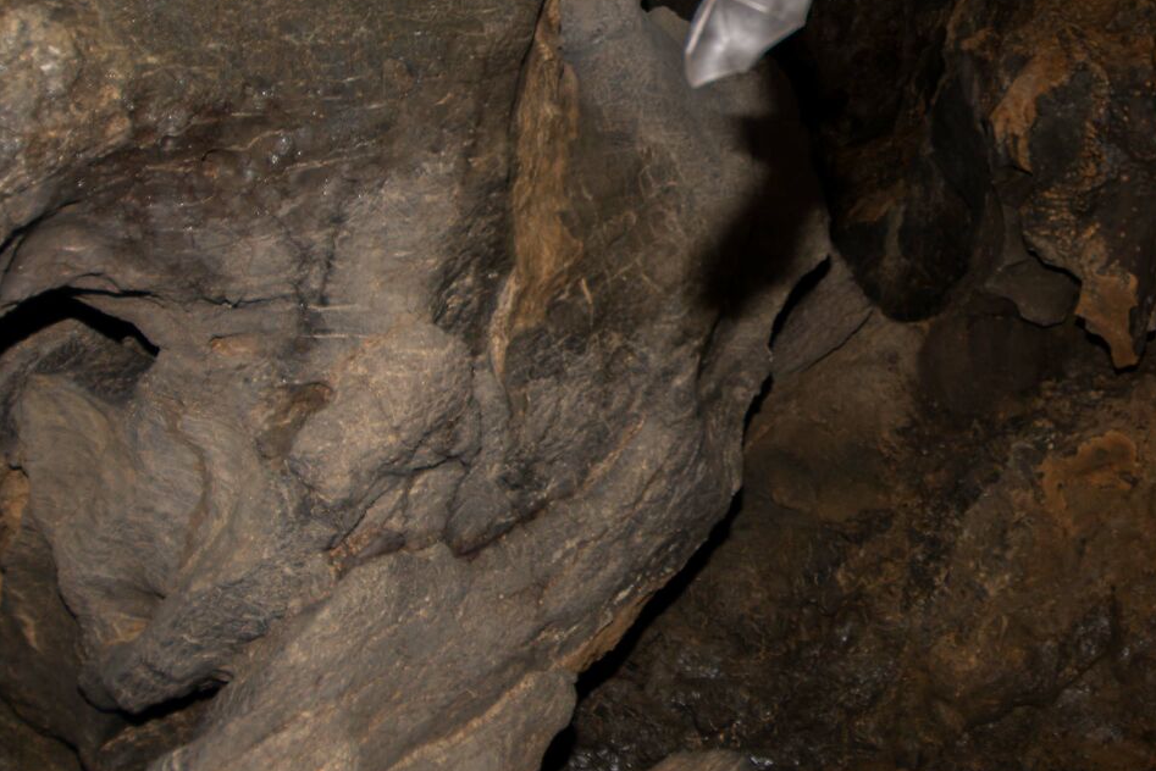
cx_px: 916
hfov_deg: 48.0
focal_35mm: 38
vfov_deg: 34.4
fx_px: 1221
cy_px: 196
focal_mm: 10
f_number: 4
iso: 100
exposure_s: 1/10
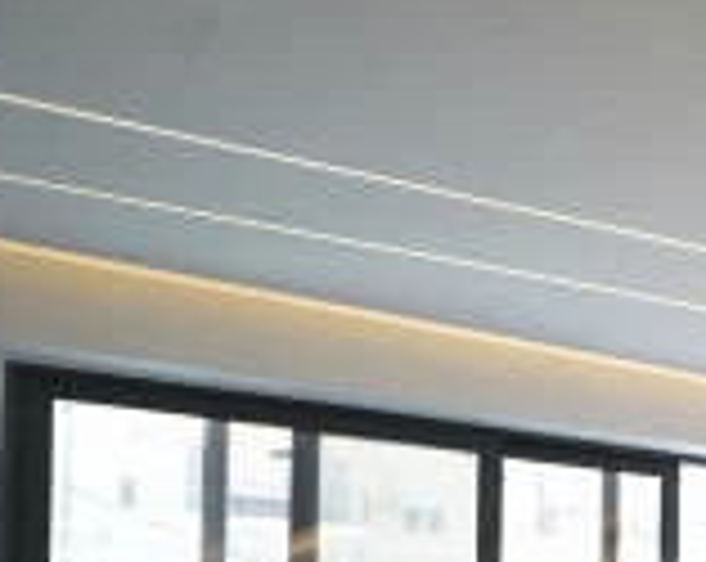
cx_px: 1300
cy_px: 688
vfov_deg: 28.2
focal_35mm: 46
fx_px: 959
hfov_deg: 21.8
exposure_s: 1/160
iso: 640
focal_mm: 12
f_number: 4
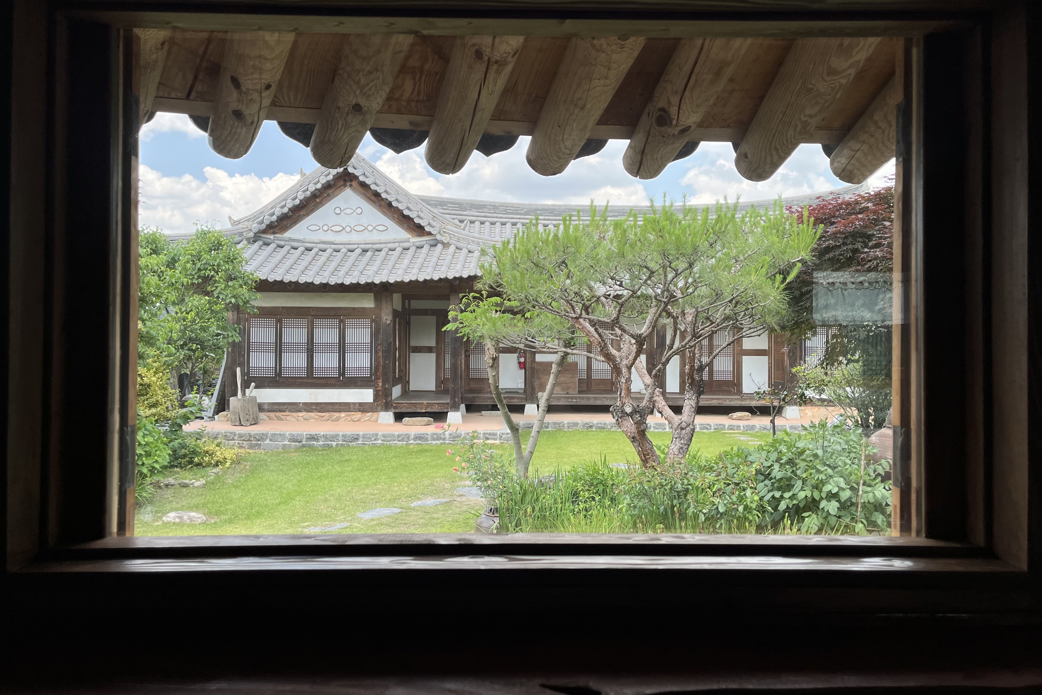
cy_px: 334
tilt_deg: +0.2
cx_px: 523
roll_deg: +0.9
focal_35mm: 28
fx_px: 810
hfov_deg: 65.5
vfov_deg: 46.4
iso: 40
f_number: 1.6
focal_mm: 5.1
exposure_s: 1/192
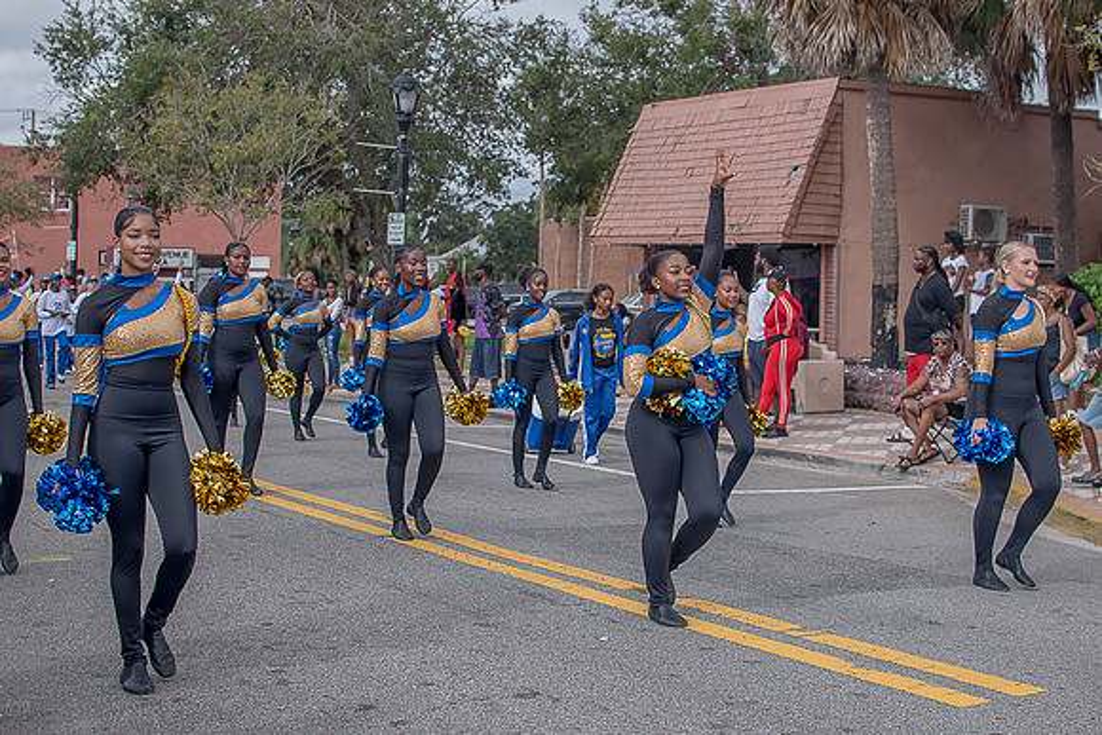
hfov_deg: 38.2
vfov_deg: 26.0
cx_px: 551
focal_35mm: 52
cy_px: 368
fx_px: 1592
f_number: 4
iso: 100
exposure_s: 1/500
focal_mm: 35
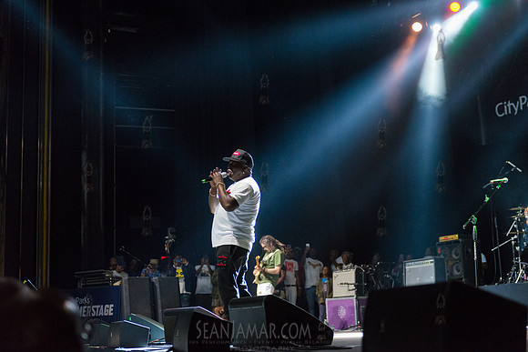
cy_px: 176
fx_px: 763
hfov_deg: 38.2
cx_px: 264
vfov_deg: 26.0
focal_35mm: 52
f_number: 2.8
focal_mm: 52
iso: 4000
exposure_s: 1/320
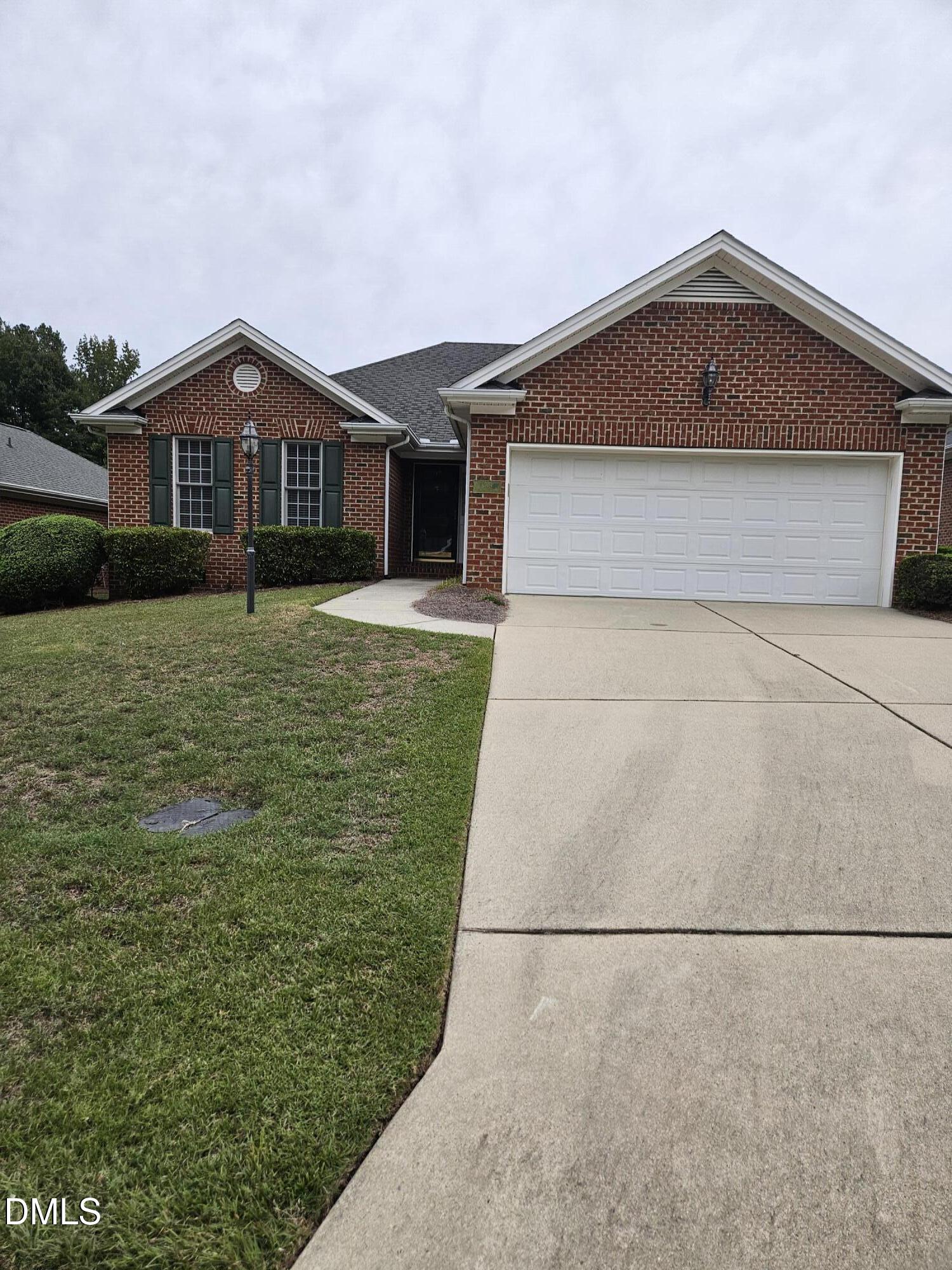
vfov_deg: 73.9
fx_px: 843
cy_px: 635
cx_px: 476
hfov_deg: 58.9
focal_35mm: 23
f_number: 1.8
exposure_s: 1/430
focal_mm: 5.4
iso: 40
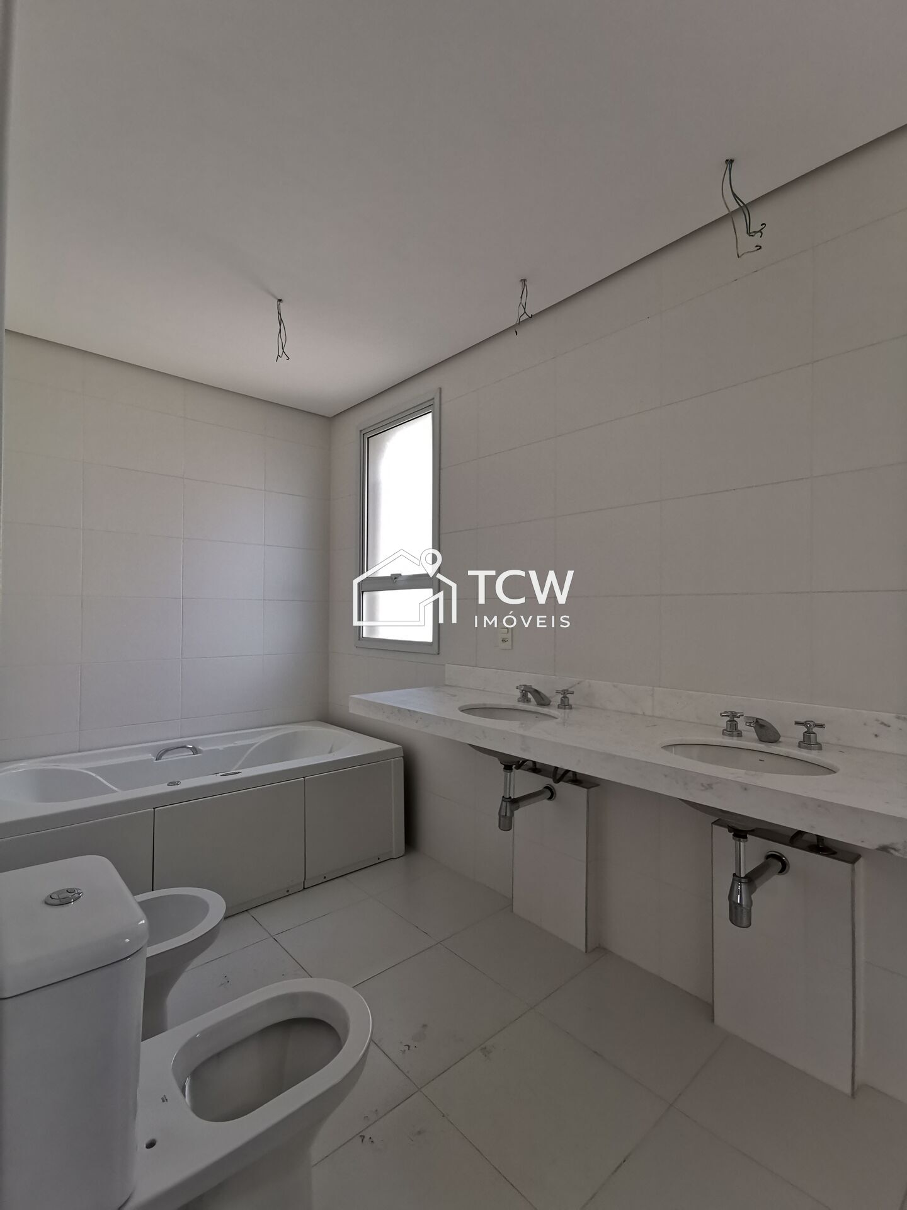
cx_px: 454
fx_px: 559
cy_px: 605
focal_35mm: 16
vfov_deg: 94.5
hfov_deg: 78.1
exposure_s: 1/50
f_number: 2.2
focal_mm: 2.35
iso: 100
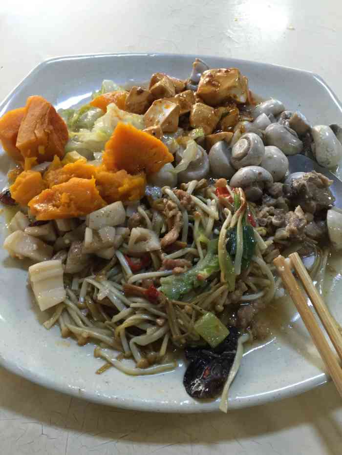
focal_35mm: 29
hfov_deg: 48.2
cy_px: 228
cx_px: 171
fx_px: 382
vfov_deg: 61.7
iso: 100
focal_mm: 4.15
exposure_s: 1/17
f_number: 2.2
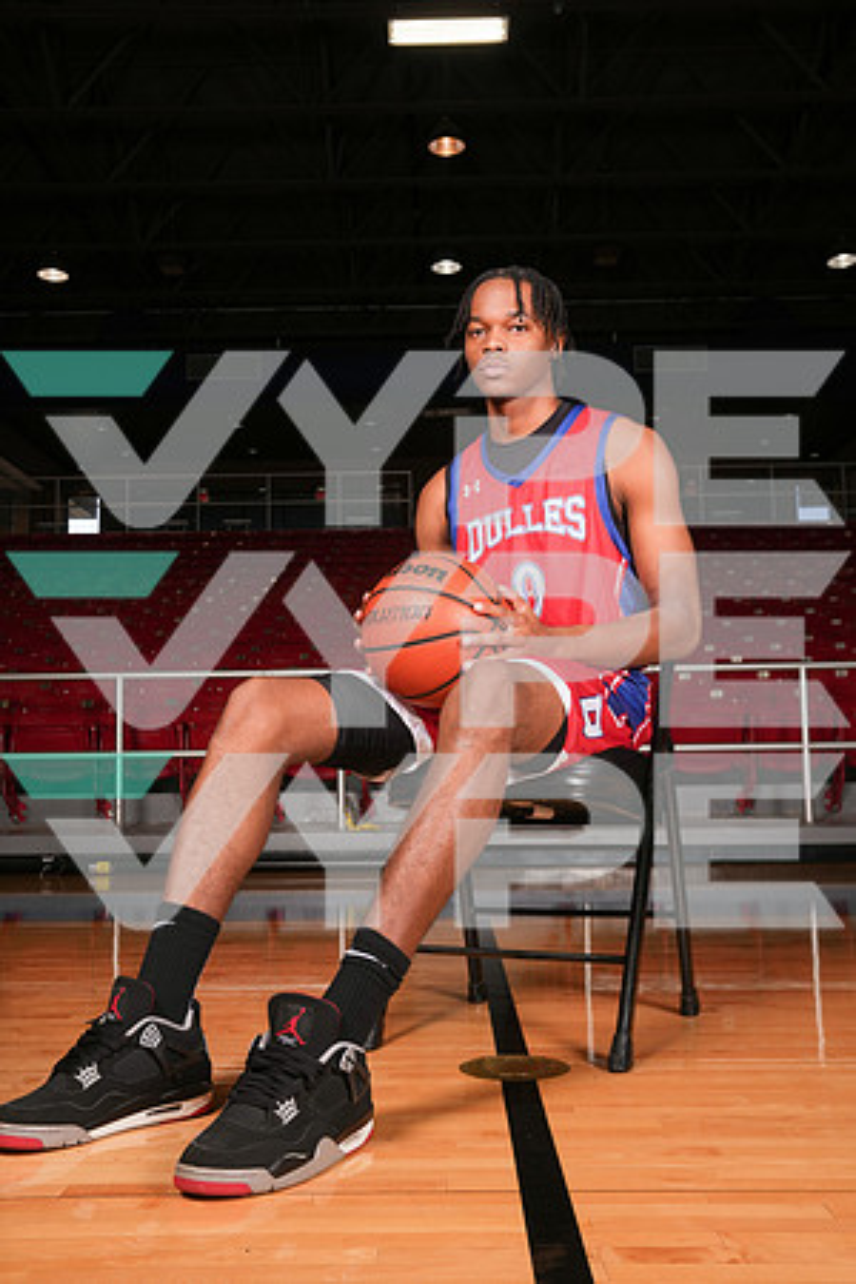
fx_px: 1213
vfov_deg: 55.8
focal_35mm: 34
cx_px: 428
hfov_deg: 38.9
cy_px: 642
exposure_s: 1/200
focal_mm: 34
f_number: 8
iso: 400
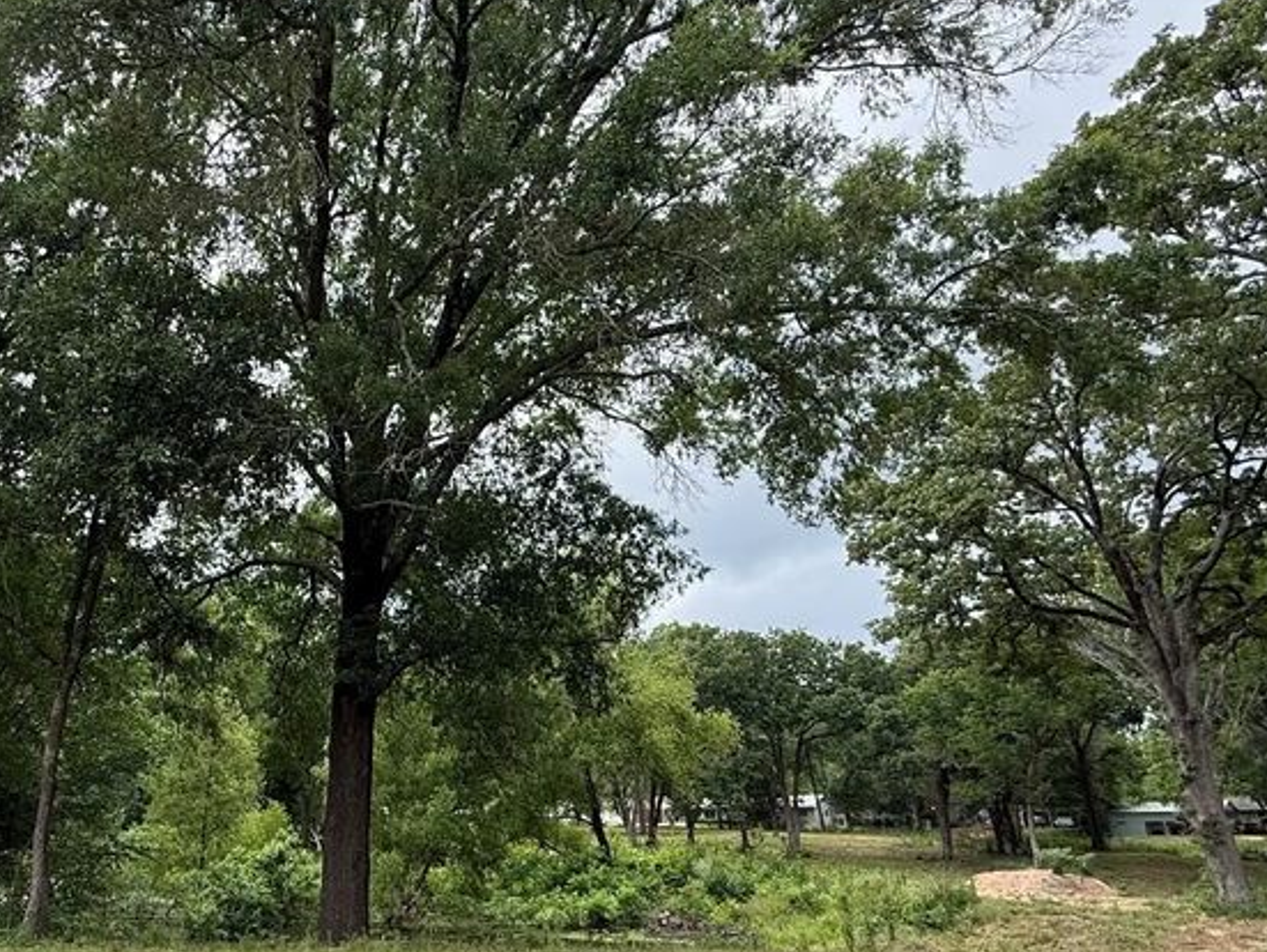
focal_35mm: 26
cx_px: 317
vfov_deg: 52.9
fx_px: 952
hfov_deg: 63.4
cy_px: 556
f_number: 2.2
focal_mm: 2.22
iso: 64
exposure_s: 1/228
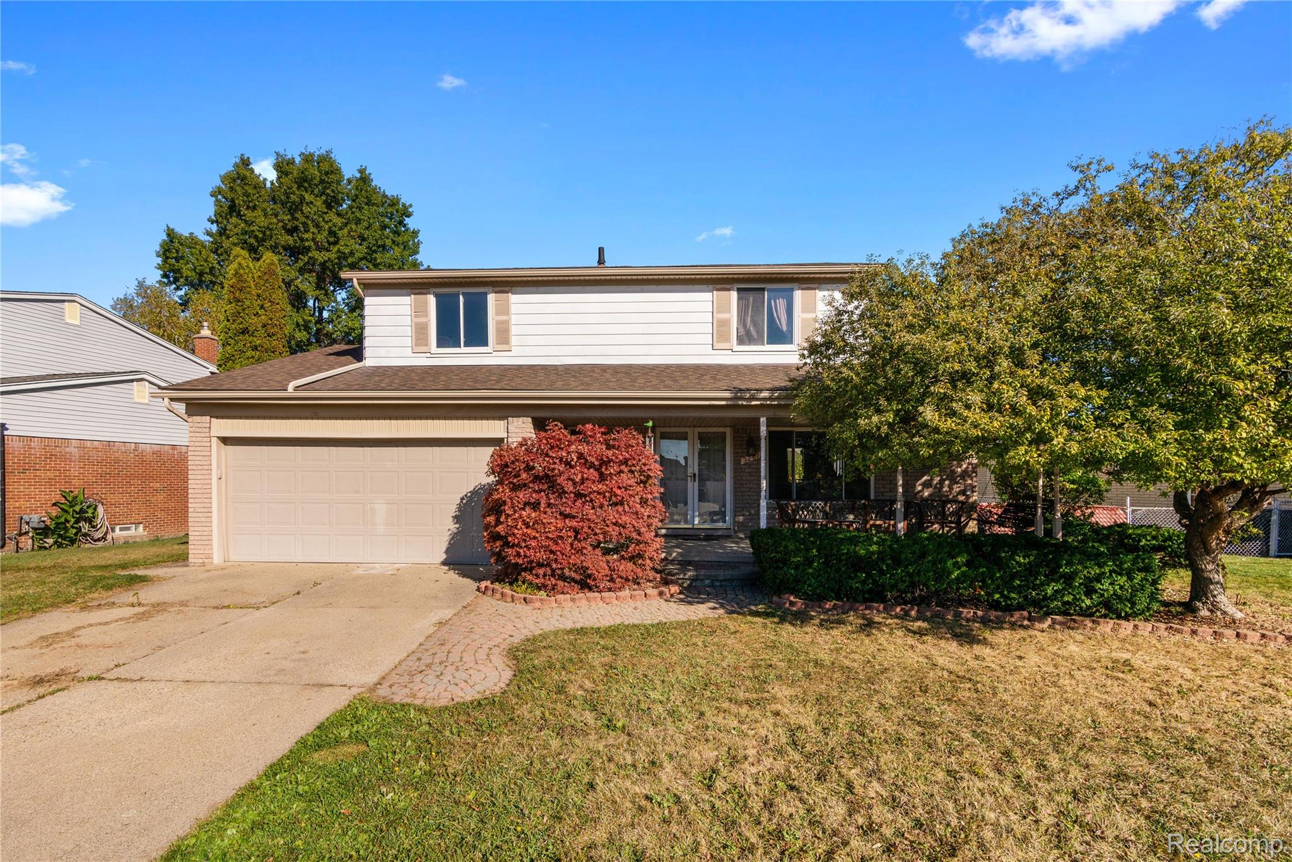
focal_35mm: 17
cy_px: 431
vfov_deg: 70.5
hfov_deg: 93.3
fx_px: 610
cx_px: 646
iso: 320
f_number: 9
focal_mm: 17
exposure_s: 1/2500
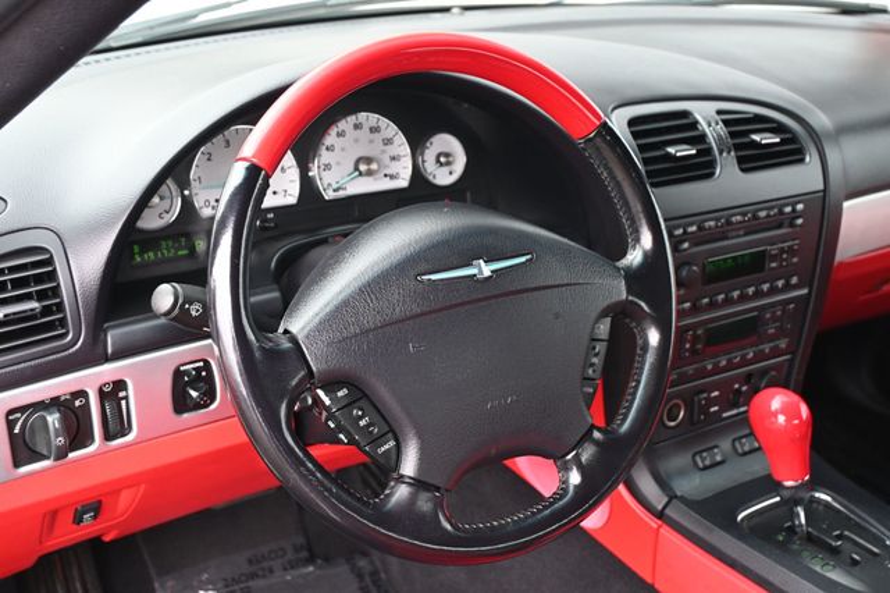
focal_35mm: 41
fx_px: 1019
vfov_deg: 32.4
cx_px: 445
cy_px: 296
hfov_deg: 47.2
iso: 1250
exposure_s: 1/125
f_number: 4.5
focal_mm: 27.5
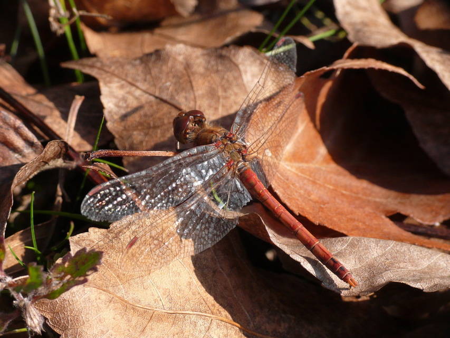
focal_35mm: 104
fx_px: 1352
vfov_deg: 14.2
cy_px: 169
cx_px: 225
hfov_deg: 18.9
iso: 200
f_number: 5.6
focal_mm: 21.9
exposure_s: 1/400
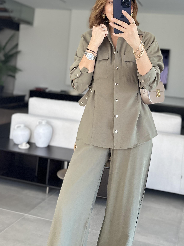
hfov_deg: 33.8
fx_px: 298
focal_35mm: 42
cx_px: 134
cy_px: 73
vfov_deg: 43.8
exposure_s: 1/109
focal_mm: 6.86
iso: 250
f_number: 1.78
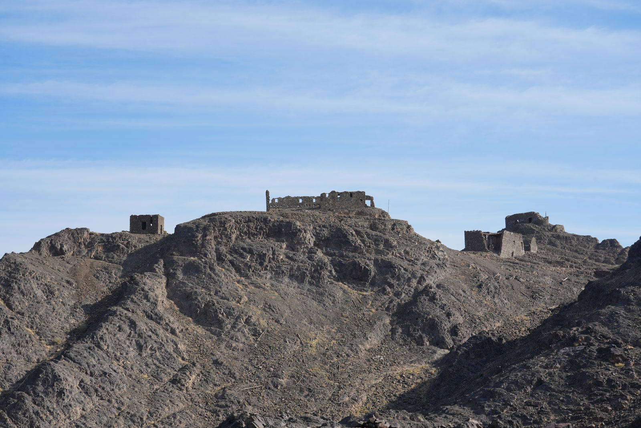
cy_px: 214
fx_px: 1015
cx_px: 320
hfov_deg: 35.1
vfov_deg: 23.8
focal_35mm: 57
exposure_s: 1/160
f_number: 10
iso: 100
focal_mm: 57
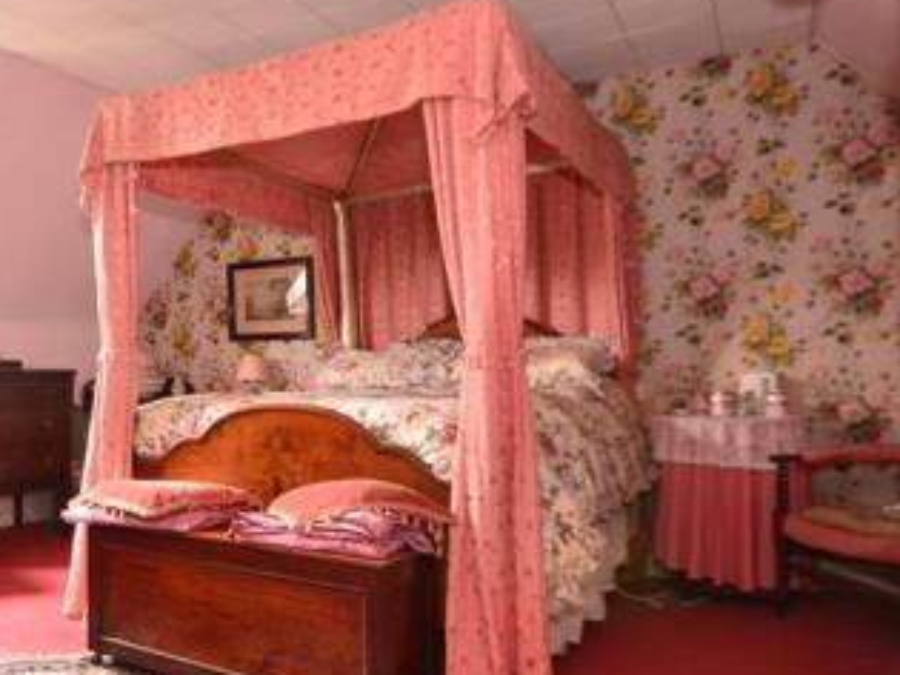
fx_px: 780
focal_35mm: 30
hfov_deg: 54.7
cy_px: 353
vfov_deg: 46.8
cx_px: 149
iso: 400
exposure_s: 3
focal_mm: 10
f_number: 7.1
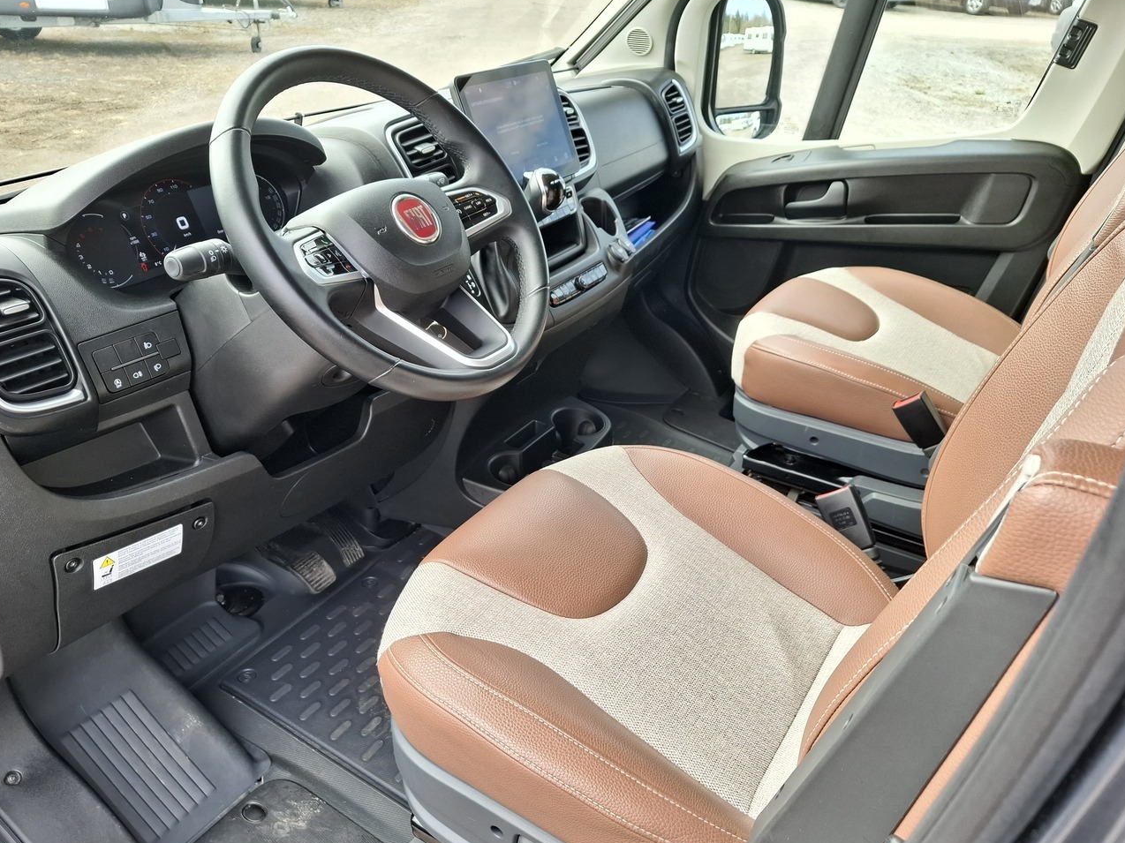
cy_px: 470
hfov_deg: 67.3
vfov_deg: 52.9
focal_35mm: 26
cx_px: 537
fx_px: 845
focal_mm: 5.54
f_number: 1.8
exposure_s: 1/126
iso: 50
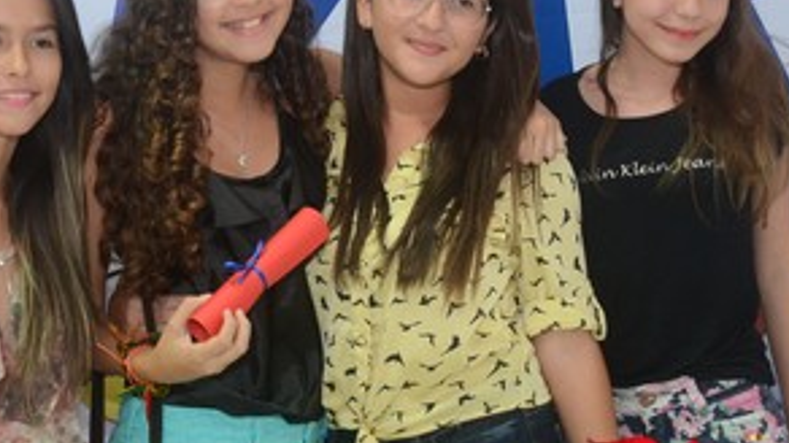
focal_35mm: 85
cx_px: 349
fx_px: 1774
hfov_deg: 25.1
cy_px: 203
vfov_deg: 14.2
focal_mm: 35
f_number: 4.2
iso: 1600
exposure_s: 1/80
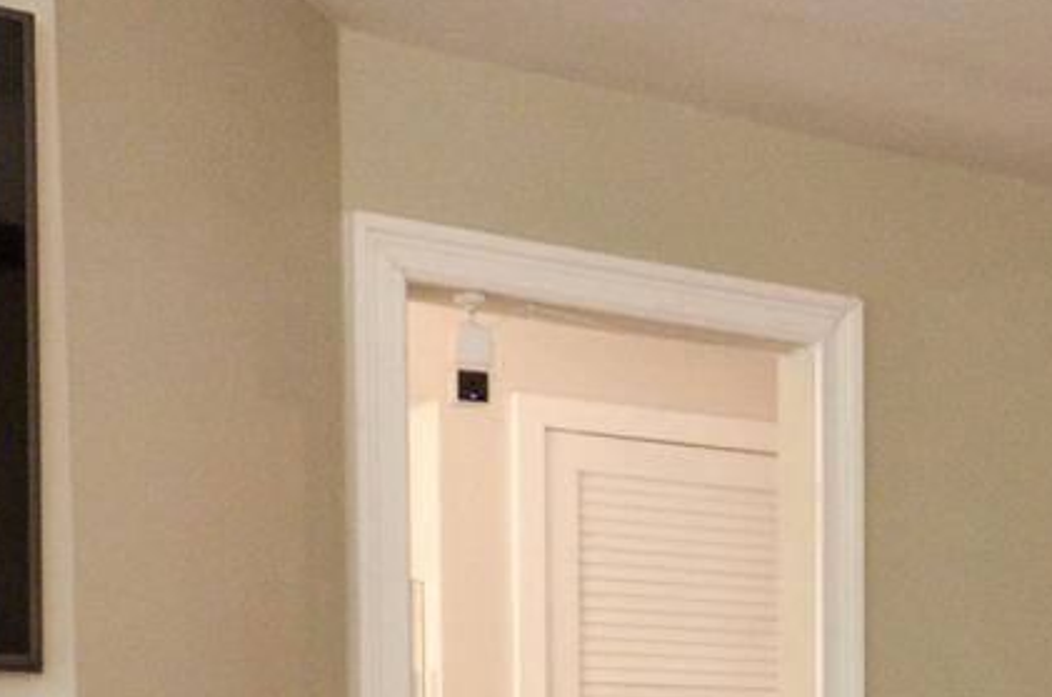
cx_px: 1124
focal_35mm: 73
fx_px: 2129
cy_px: 877
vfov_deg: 17.6
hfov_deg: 25.9
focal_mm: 10
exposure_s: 1/60
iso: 1000
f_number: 7.1
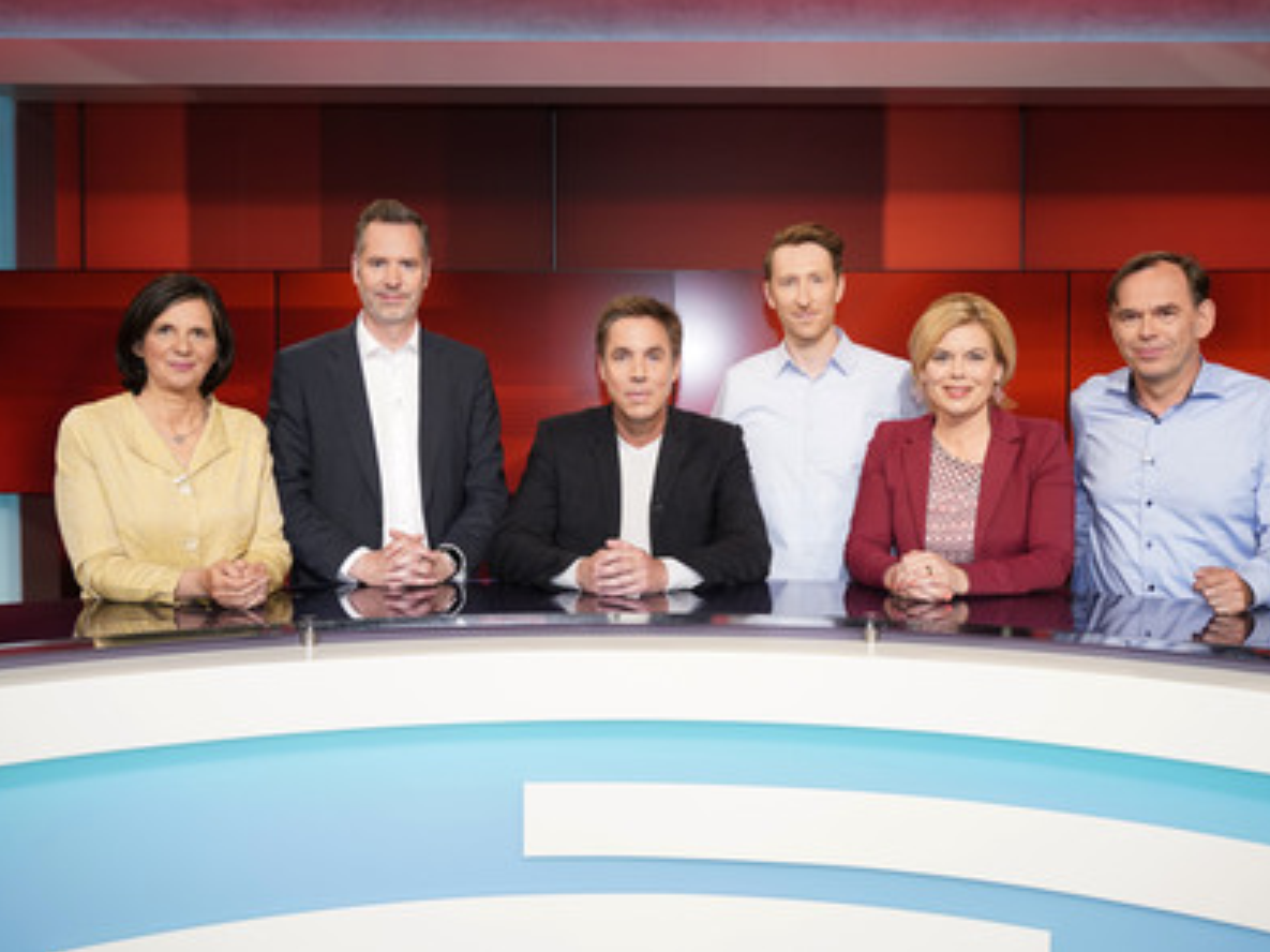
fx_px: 1247
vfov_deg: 41.8
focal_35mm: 34
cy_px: 476
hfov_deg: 53.9
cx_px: 690
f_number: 5
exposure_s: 1/160
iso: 2000
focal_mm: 31
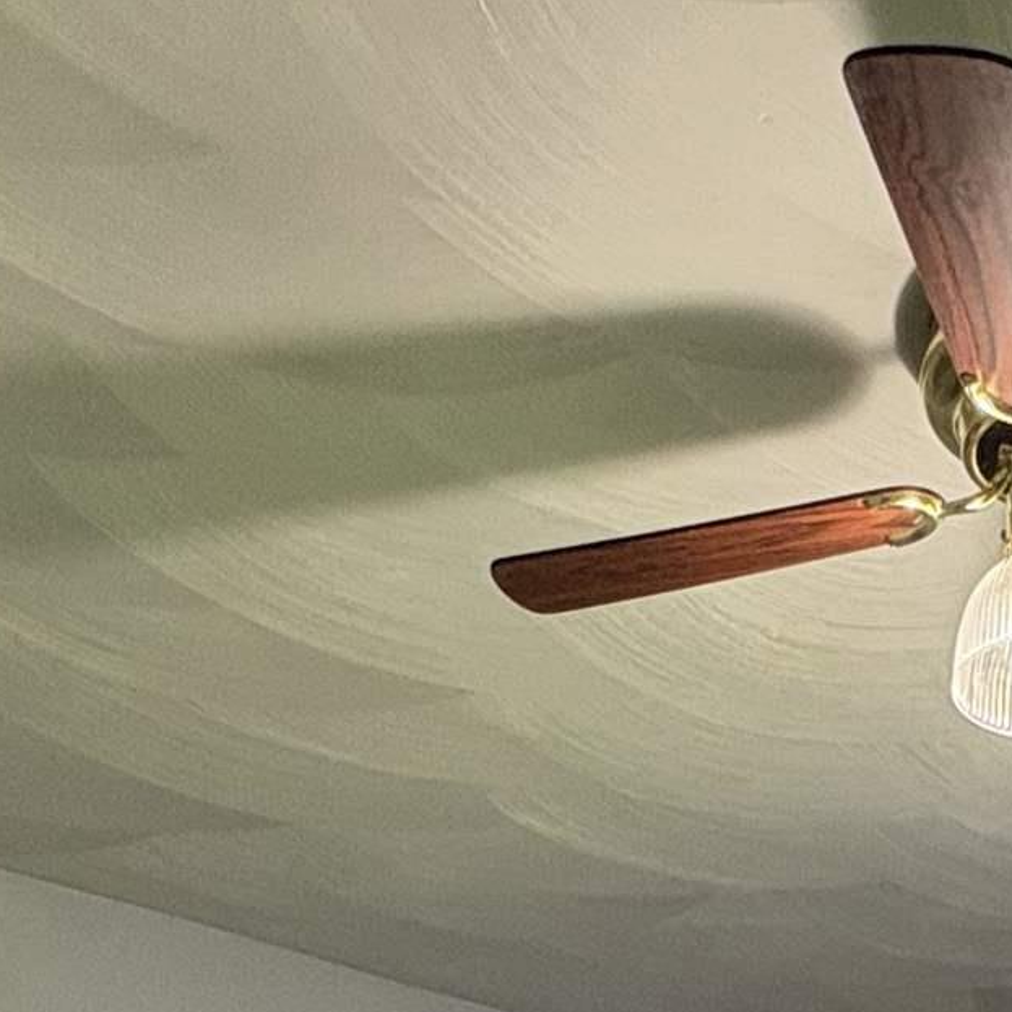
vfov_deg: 21.2
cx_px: 890
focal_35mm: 61
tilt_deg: +0.7
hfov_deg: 27.3
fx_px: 2018
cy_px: 1712
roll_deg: -1.5
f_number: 2.2
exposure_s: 1/60
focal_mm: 2.22
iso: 250
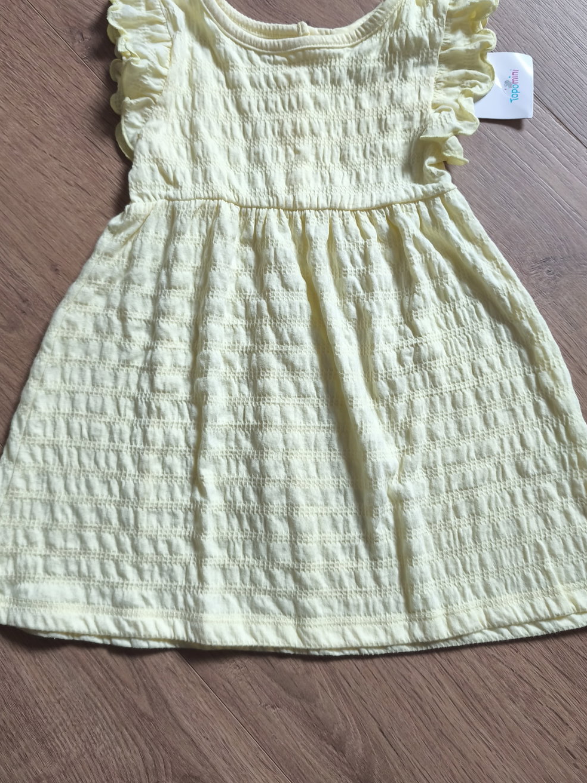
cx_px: 303
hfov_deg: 48.2
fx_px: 656
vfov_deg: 61.6
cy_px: 374
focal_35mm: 29
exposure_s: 1/99.8
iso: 400
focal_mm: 6.57
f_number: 1.6
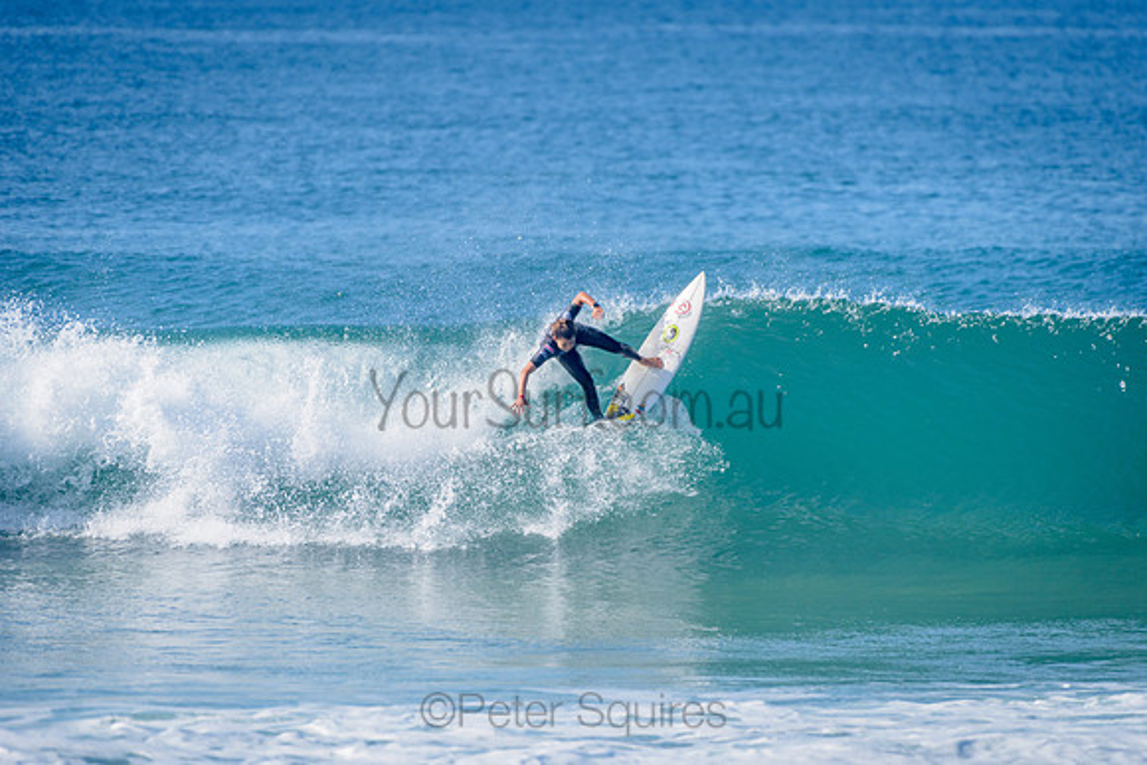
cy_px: 382
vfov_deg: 2.7
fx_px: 16098
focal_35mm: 505
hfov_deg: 4.1
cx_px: 574
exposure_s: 1/2000
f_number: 5.6
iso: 200
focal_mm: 500
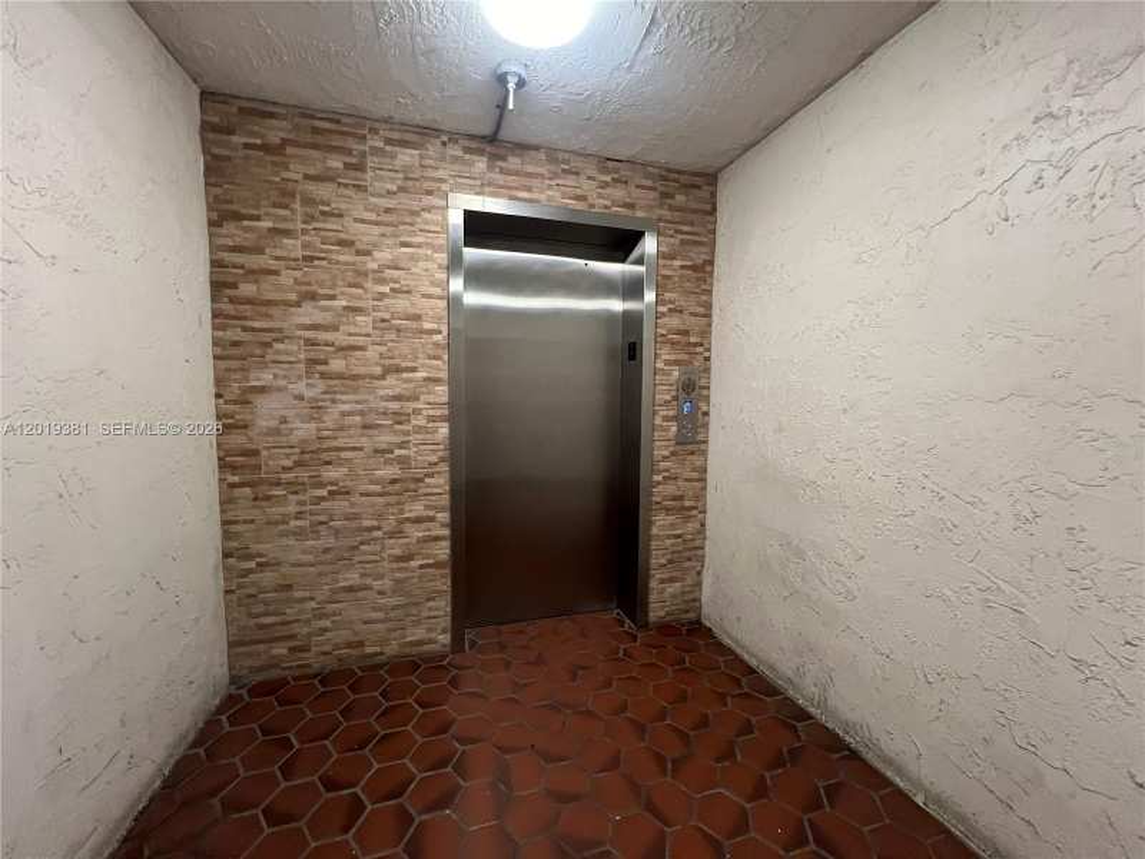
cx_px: 572
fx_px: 430
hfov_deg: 106.2
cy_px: 430
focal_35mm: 13
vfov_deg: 89.9
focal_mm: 1.57
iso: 500
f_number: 1.8
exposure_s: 1/60
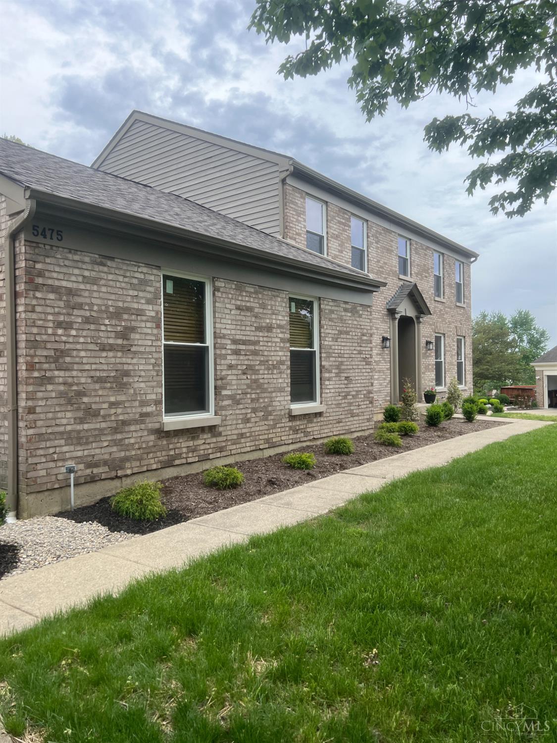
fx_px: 558
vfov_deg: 67.3
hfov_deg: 53.1
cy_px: 372
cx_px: 278
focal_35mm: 26
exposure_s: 1/1934
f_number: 1.5
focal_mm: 5.7
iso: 50
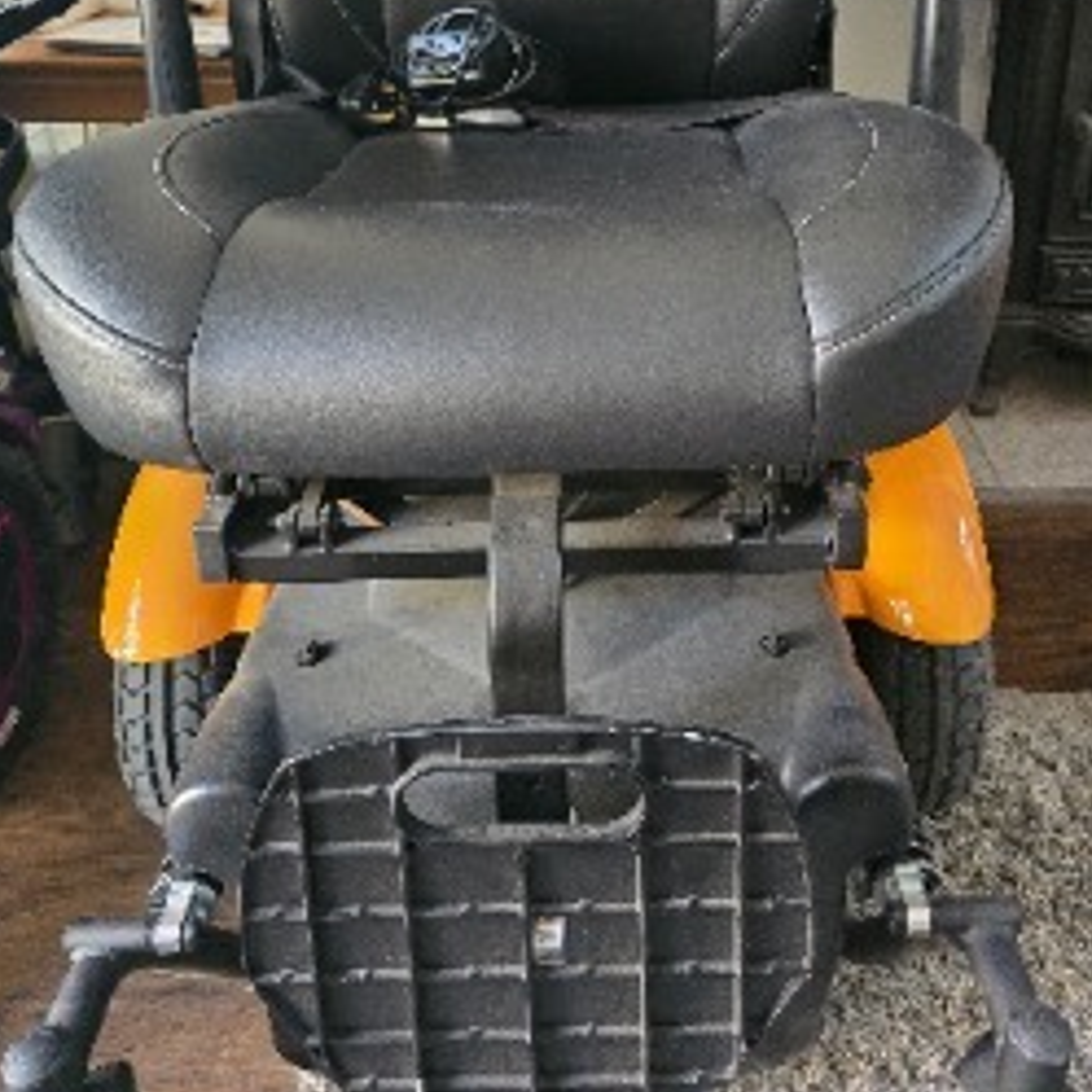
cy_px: 276
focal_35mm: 31
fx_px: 1106
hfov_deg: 52.4
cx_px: 599
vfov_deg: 50.4
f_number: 1.7
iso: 1250
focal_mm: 6.3
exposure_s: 1/100
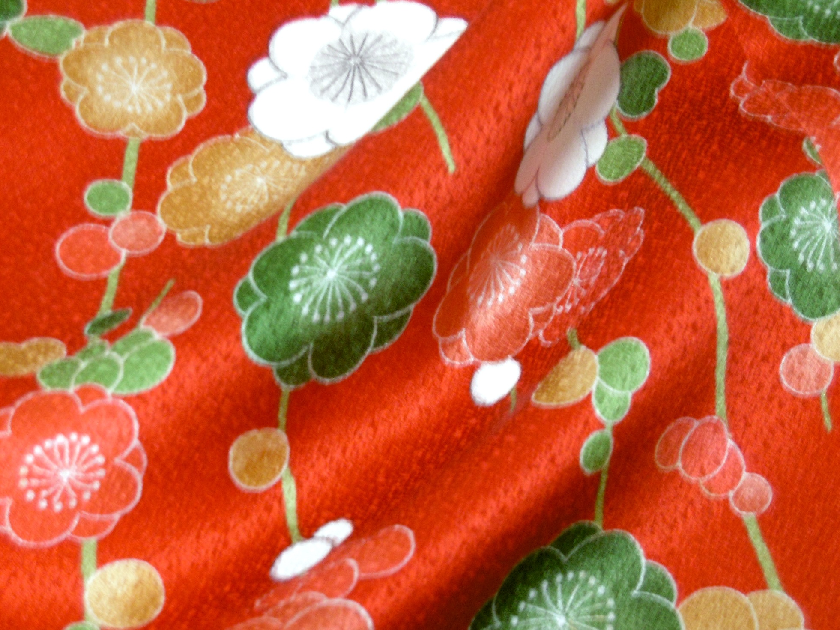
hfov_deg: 20.9
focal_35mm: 94
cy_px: 312
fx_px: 2281
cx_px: 421
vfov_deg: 15.7
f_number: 4.7
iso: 200
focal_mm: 16.2
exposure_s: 1/8
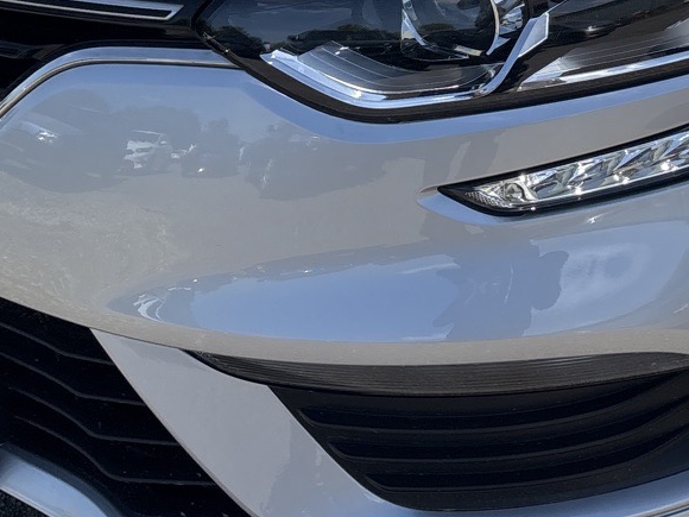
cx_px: 605
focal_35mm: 86
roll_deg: -1.9
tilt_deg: -20.8
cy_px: -90
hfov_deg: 22.3
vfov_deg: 16.5
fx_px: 1712
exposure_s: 1/4255
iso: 50
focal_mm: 5.96
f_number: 1.6
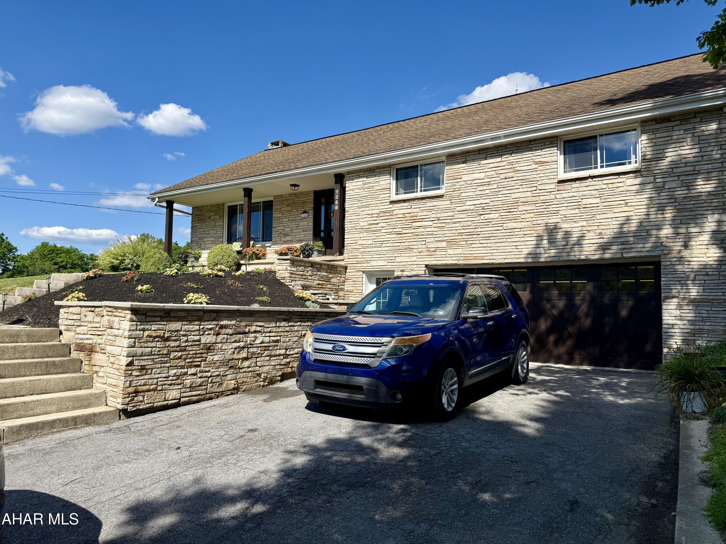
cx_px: 363
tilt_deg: +4.4
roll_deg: -1.2
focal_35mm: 24
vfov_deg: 56.8
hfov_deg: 71.6
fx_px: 503
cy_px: 272
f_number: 1.78
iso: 80
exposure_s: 1/4405
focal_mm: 6.76
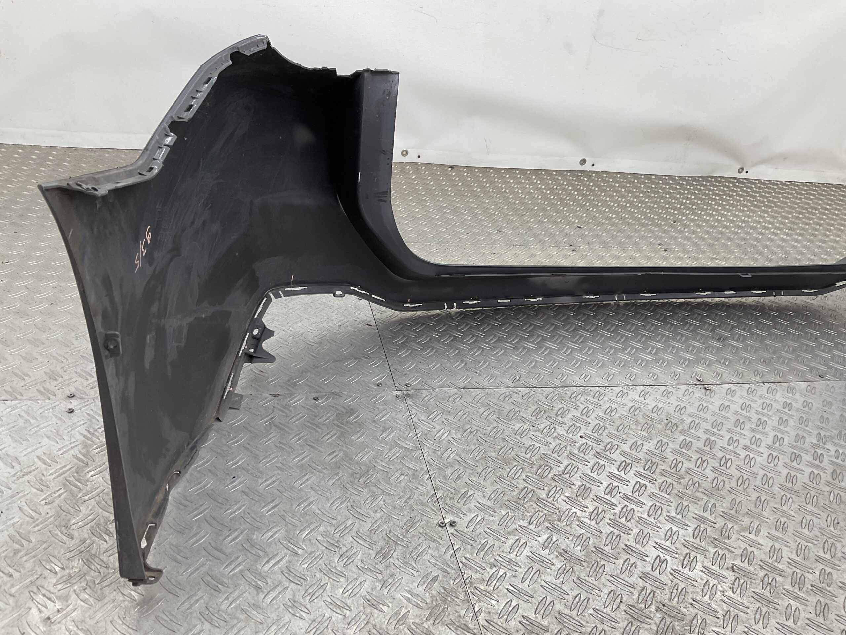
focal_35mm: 29
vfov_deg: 48.2
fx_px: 709
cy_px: 318
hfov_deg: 61.7
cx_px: 423
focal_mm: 3
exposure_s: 1/120
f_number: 1.8
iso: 32
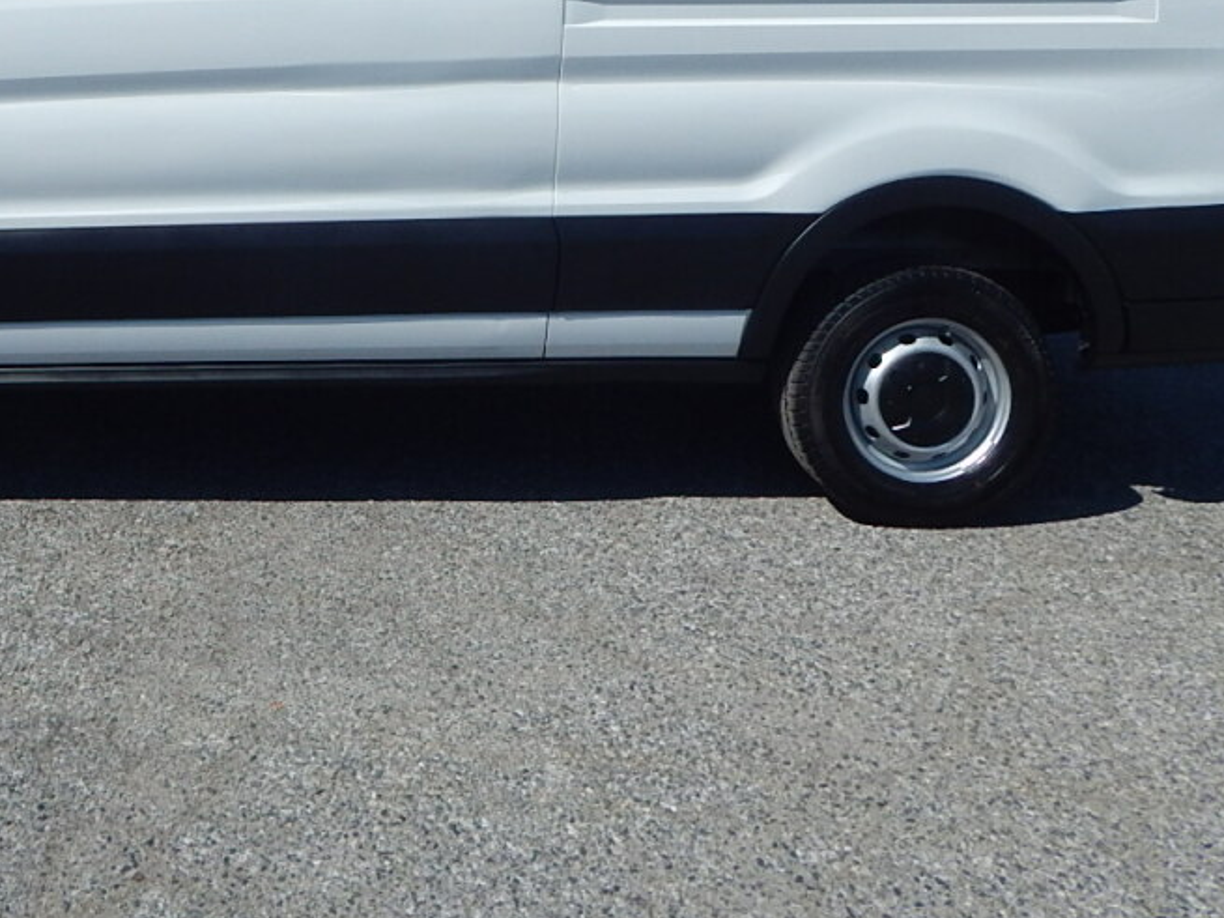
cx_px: 284
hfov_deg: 42.3
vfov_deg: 31.6
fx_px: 1520
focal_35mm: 43
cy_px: 54
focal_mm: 4
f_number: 6
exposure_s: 1/1250
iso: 125
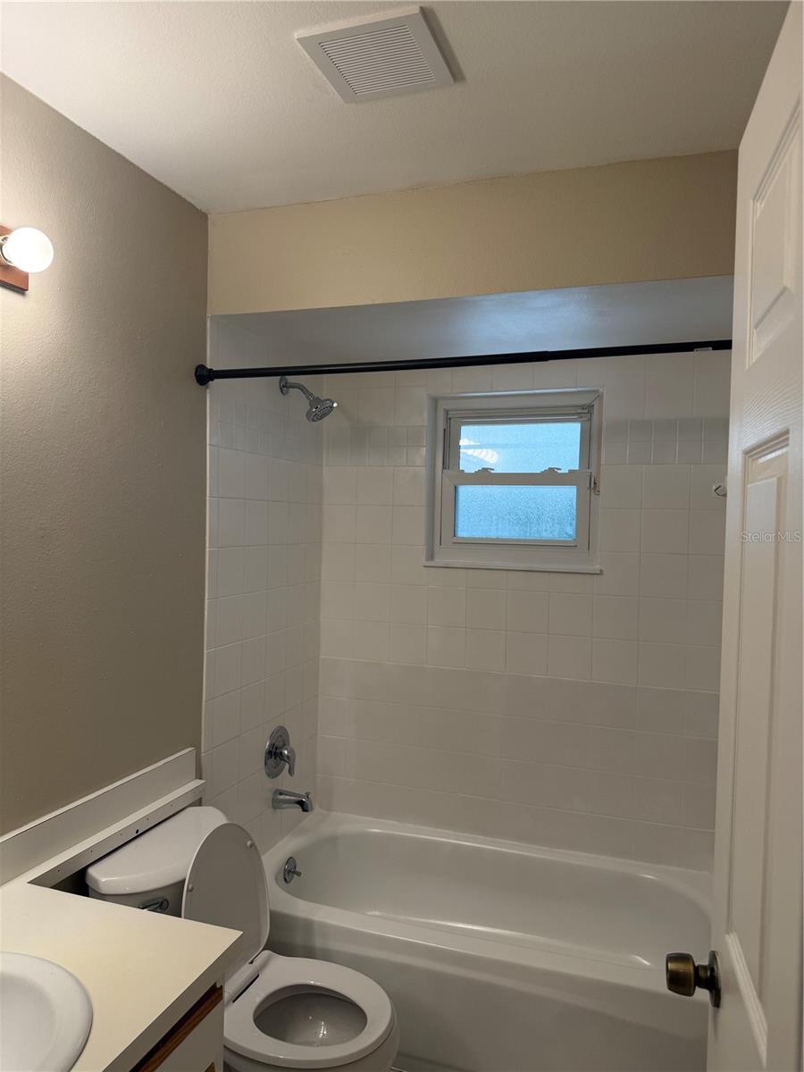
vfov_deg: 71.6
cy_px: 536
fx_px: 743
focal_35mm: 24
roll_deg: -2.9
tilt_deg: -1.4
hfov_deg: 56.8
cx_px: 402
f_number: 1.78
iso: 64
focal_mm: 6.76
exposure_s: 1/157
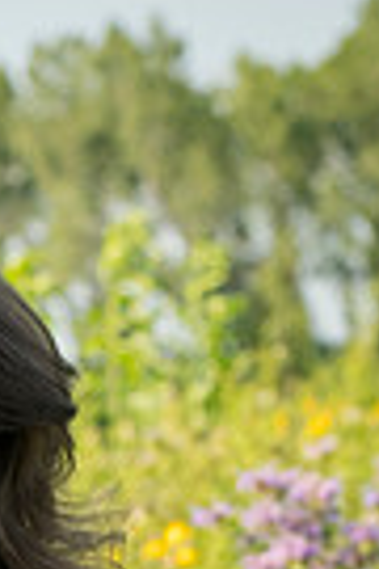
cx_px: -211
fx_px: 4216
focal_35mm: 267
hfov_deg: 5.1
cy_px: 835
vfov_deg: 7.6
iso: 400
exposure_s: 1/320
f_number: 9
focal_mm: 80
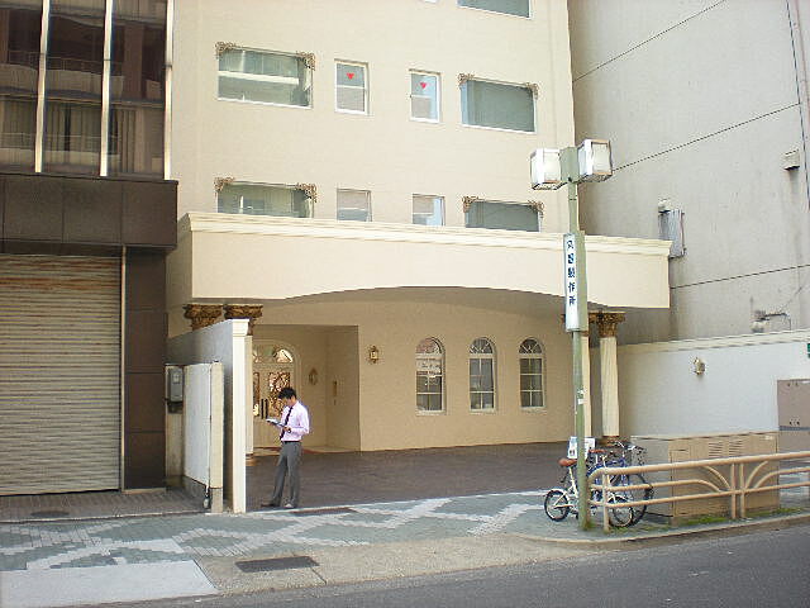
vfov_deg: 37.7
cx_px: 405
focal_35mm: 38
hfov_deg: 49.0
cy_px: 304
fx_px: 889
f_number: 3.1
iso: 89
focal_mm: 6.3
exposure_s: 1/163
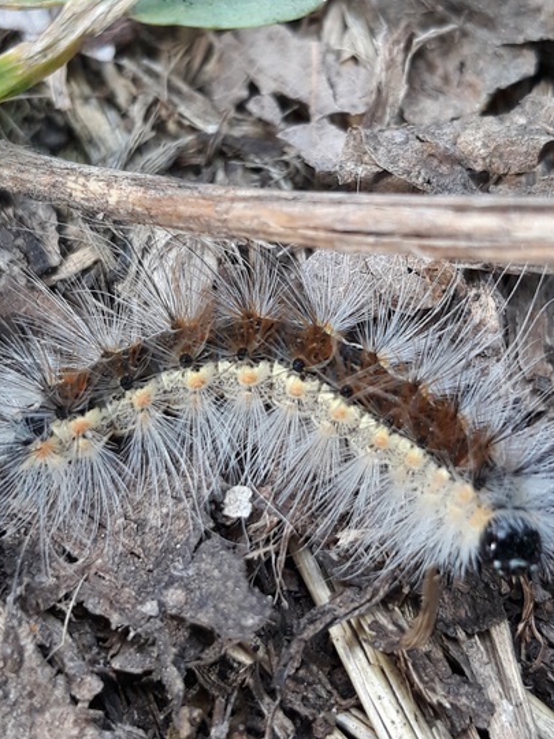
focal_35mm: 32
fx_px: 683
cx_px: 290
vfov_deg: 56.7
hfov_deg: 44.1
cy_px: 335
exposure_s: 1/127
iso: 40
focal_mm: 3.71
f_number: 1.7
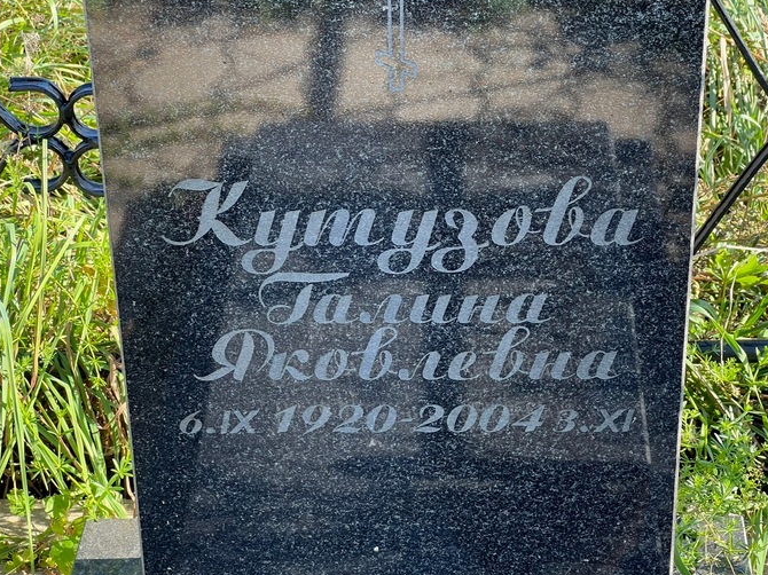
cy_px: 245
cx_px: 448
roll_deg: -1.2
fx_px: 2040
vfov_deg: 16.0
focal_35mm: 92
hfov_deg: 21.3
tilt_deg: -33.5
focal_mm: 9
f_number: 2.8
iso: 32
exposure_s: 1/99
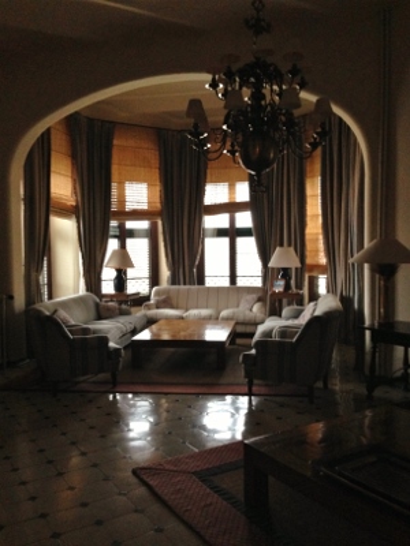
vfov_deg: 55.4
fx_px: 521
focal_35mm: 33
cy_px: 273
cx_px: 205
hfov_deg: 42.9
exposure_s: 1/20
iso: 320
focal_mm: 4.12
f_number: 2.4
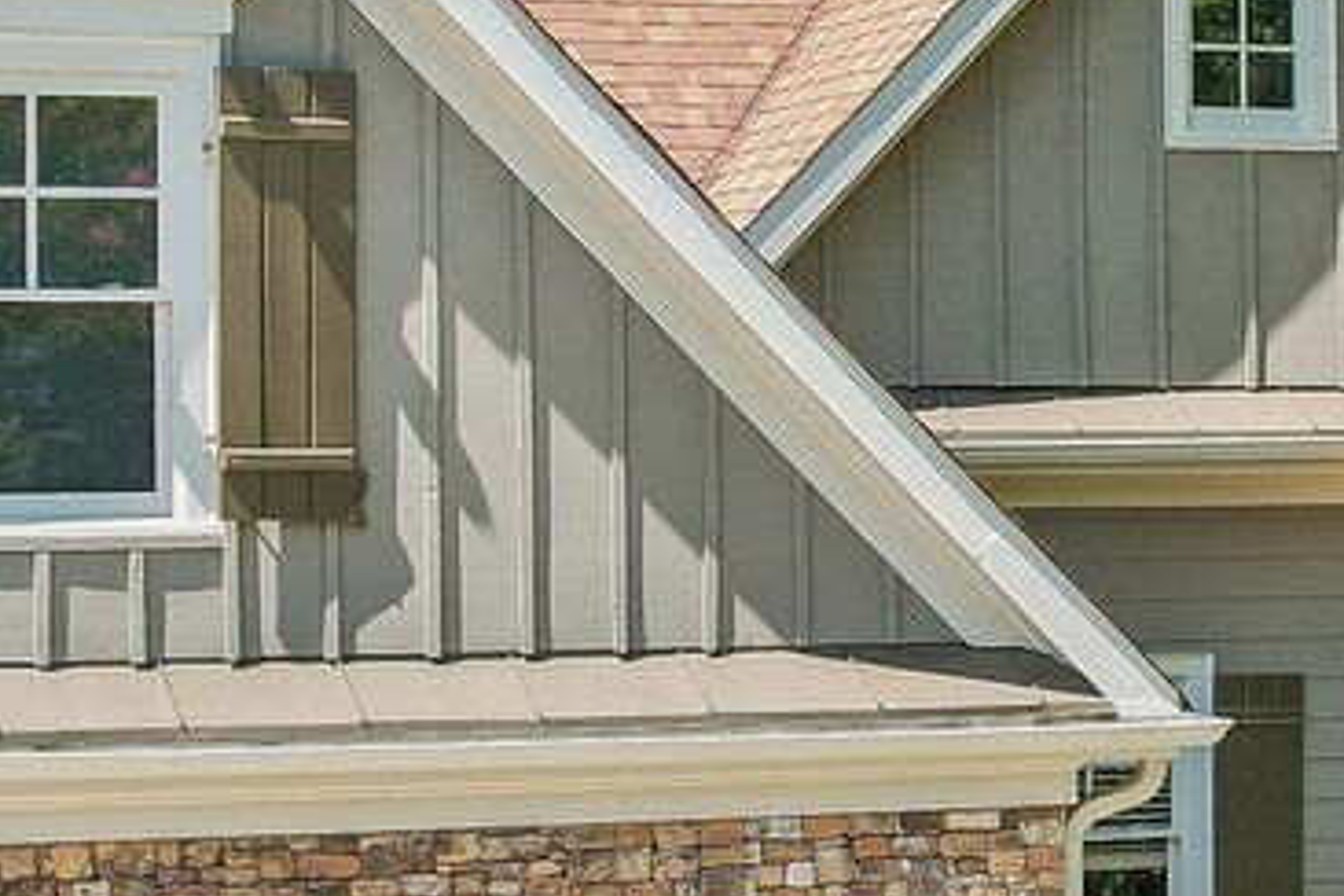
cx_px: 995
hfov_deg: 16.6
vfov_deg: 11.1
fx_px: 4592
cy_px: 575
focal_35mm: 123
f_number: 2.8
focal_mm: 8.4
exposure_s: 1/730
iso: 100
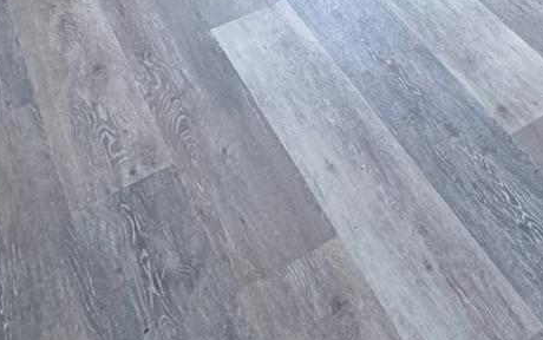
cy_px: -384
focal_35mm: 66
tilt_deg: -12.9
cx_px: 701
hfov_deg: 26.5
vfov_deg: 15.1
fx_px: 977
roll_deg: +1.8
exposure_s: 1/120
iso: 100
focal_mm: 2.22
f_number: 2.2
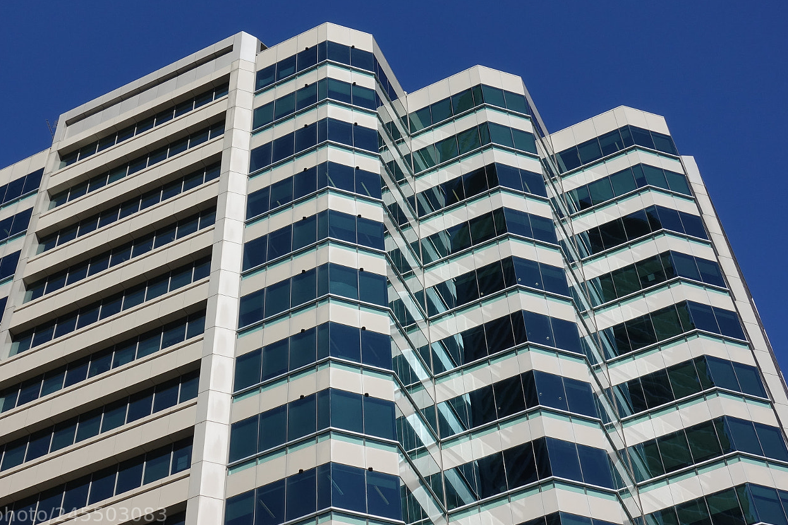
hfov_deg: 33.9
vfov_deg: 23.0
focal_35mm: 59
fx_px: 1291
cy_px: 227
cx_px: 342
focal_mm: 16.84
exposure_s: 1/400
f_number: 8
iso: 125
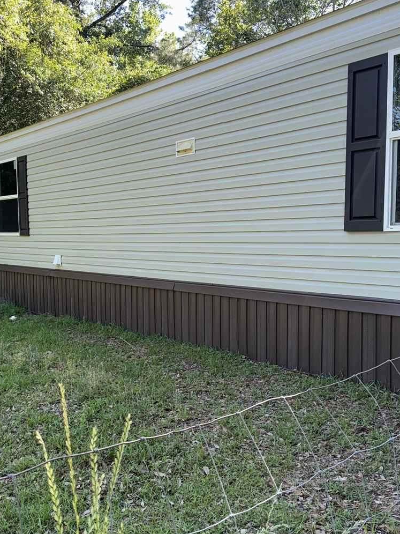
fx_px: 570
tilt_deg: -5.4
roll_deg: +1.4
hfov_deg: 38.6
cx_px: 167
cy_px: 280
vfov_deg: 50.1
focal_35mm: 37
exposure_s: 1/527
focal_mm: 6.76
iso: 80
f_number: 1.78
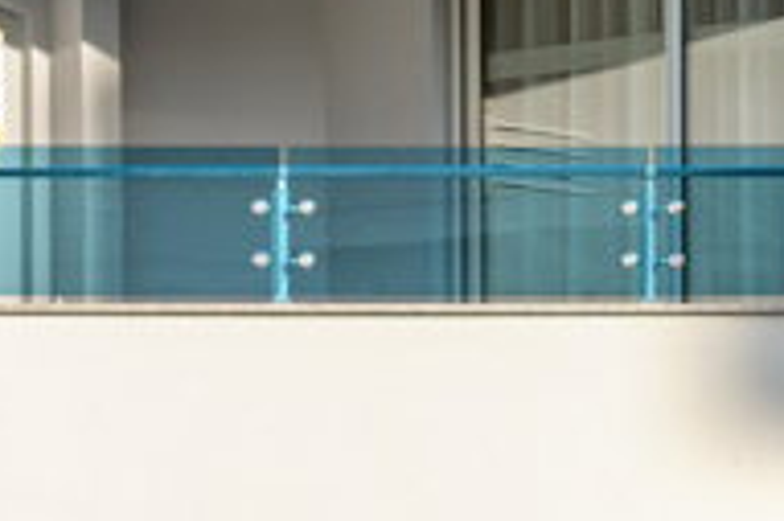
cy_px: 1235
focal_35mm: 469
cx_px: -1071
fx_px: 10205
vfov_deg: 2.9
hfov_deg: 4.3
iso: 200
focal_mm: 70
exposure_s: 1/250
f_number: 6.3
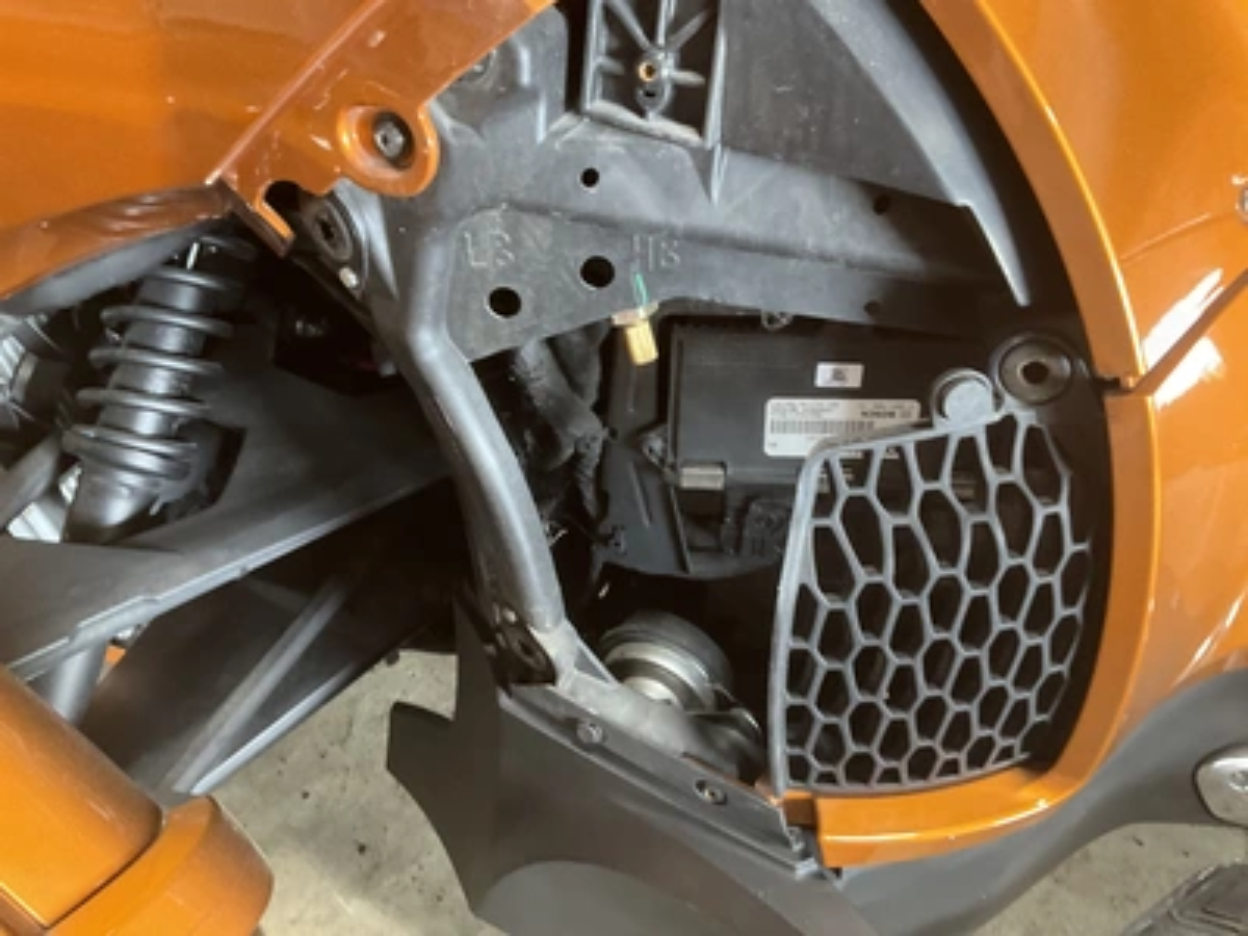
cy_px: 468
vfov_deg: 48.2
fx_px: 1046
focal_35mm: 29
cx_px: 624
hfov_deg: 61.7
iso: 320
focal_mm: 3
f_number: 1.8
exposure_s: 1/40
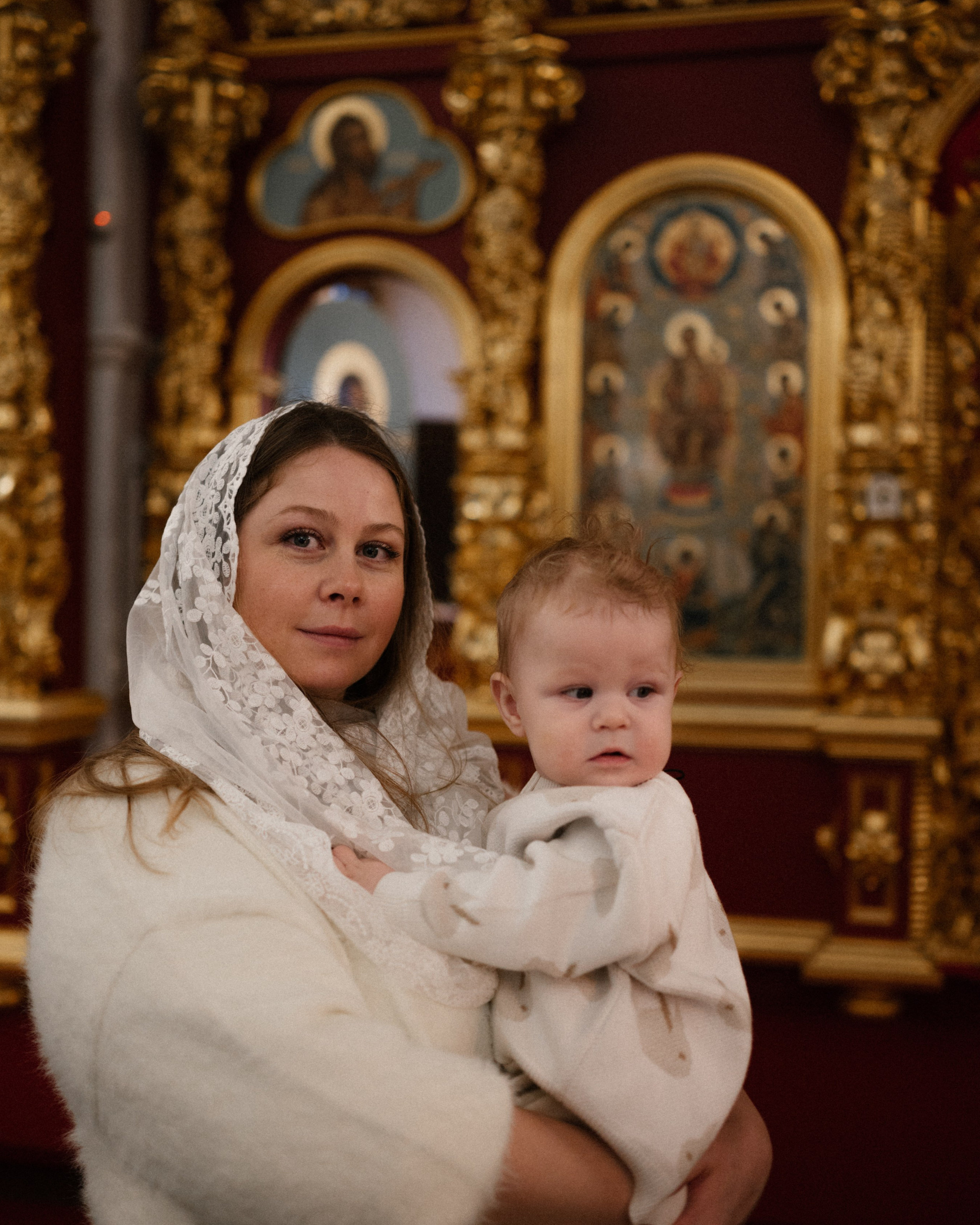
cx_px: 485
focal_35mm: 40
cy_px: 632
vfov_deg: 45.8
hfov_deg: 37.3
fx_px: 1450
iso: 800
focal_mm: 35
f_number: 1.8
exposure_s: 1/320
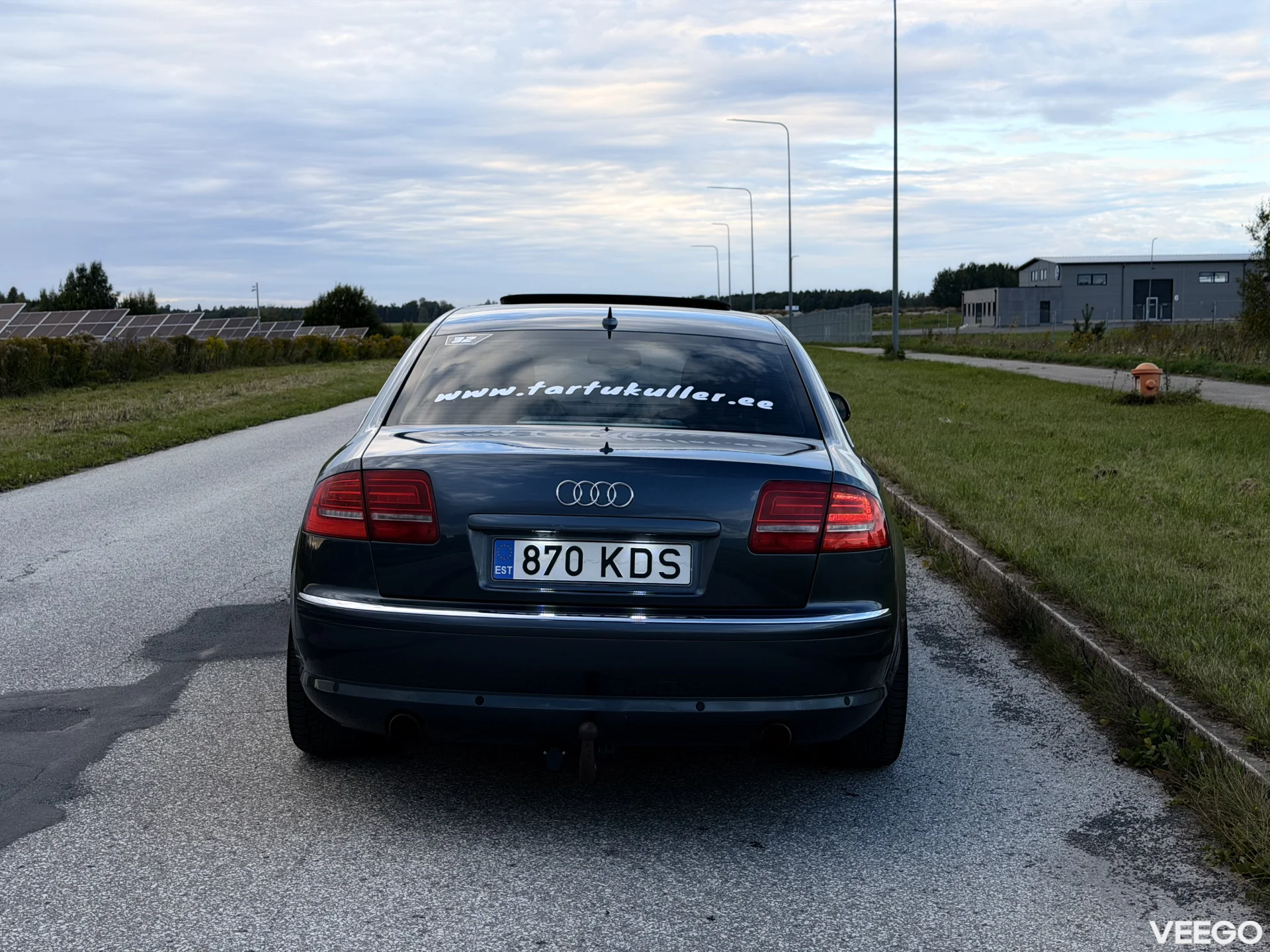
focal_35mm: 48
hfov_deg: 39.7
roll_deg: +1.0
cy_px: 476
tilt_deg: -5.2
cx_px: 635
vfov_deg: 30.3
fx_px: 1761
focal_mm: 6.76
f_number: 1.78
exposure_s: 1/1027
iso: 64
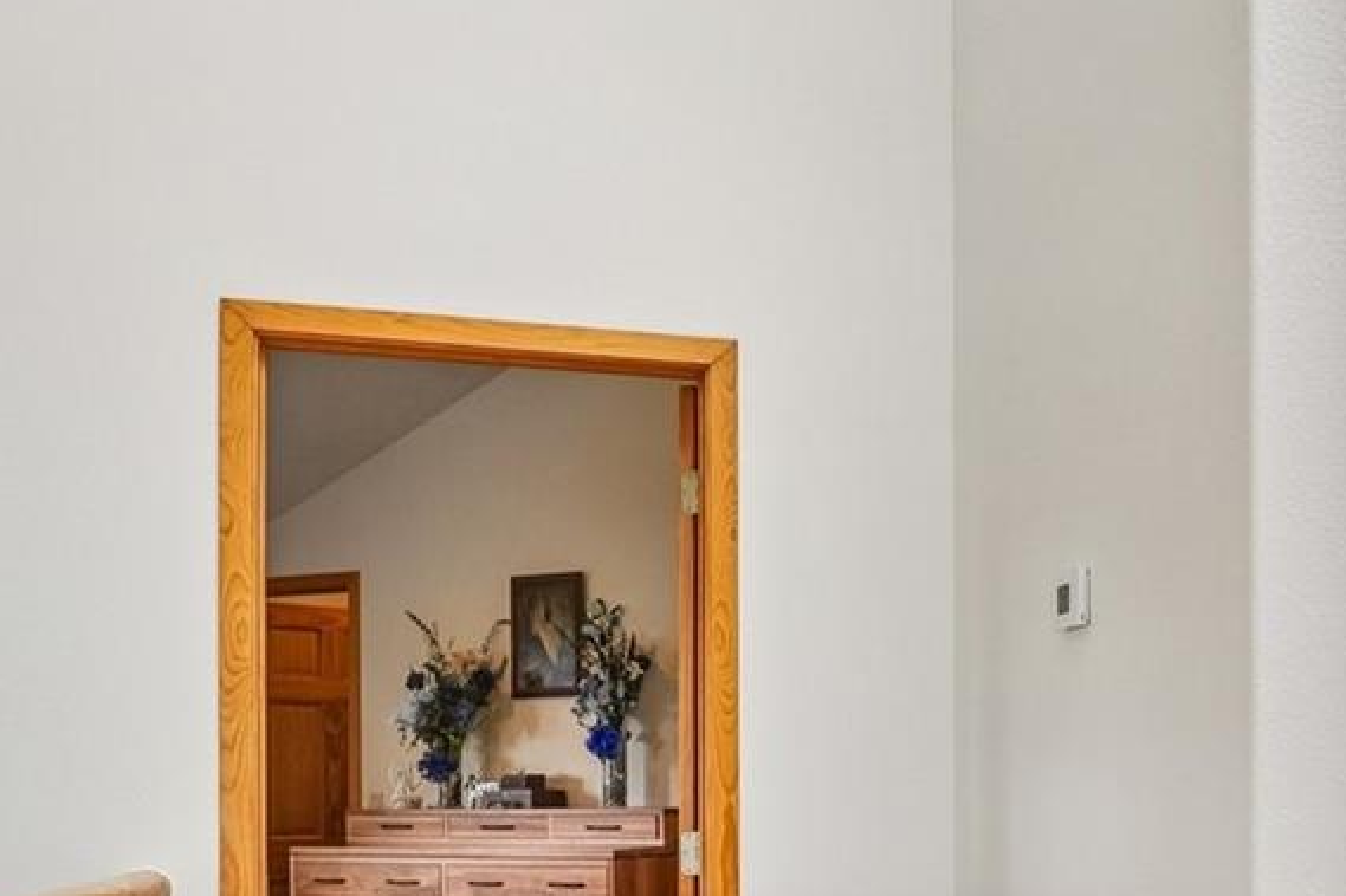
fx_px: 1734
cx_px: 1211
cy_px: 742
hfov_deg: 39.4
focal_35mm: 46
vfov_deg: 28.2
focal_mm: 11
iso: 125
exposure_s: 1/30
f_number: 8
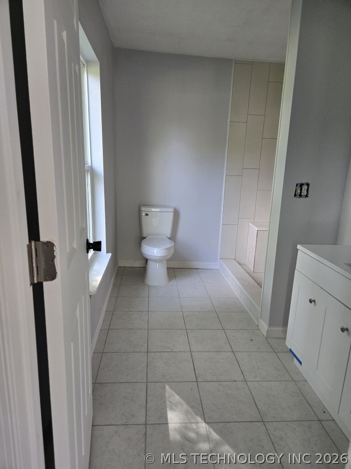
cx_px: 176
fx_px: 311
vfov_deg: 73.9
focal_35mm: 23
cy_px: 234
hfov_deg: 58.9
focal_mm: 5.4
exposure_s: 1/120
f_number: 1.8
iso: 320
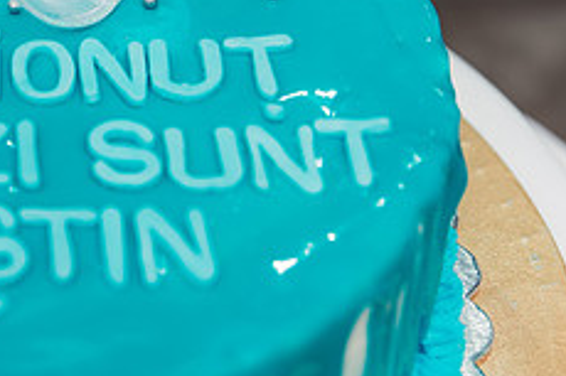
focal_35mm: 101
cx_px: -69
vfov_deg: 13.3
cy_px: -27
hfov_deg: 19.3
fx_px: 1587
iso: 2000
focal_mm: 40
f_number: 3.5
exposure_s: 1/250
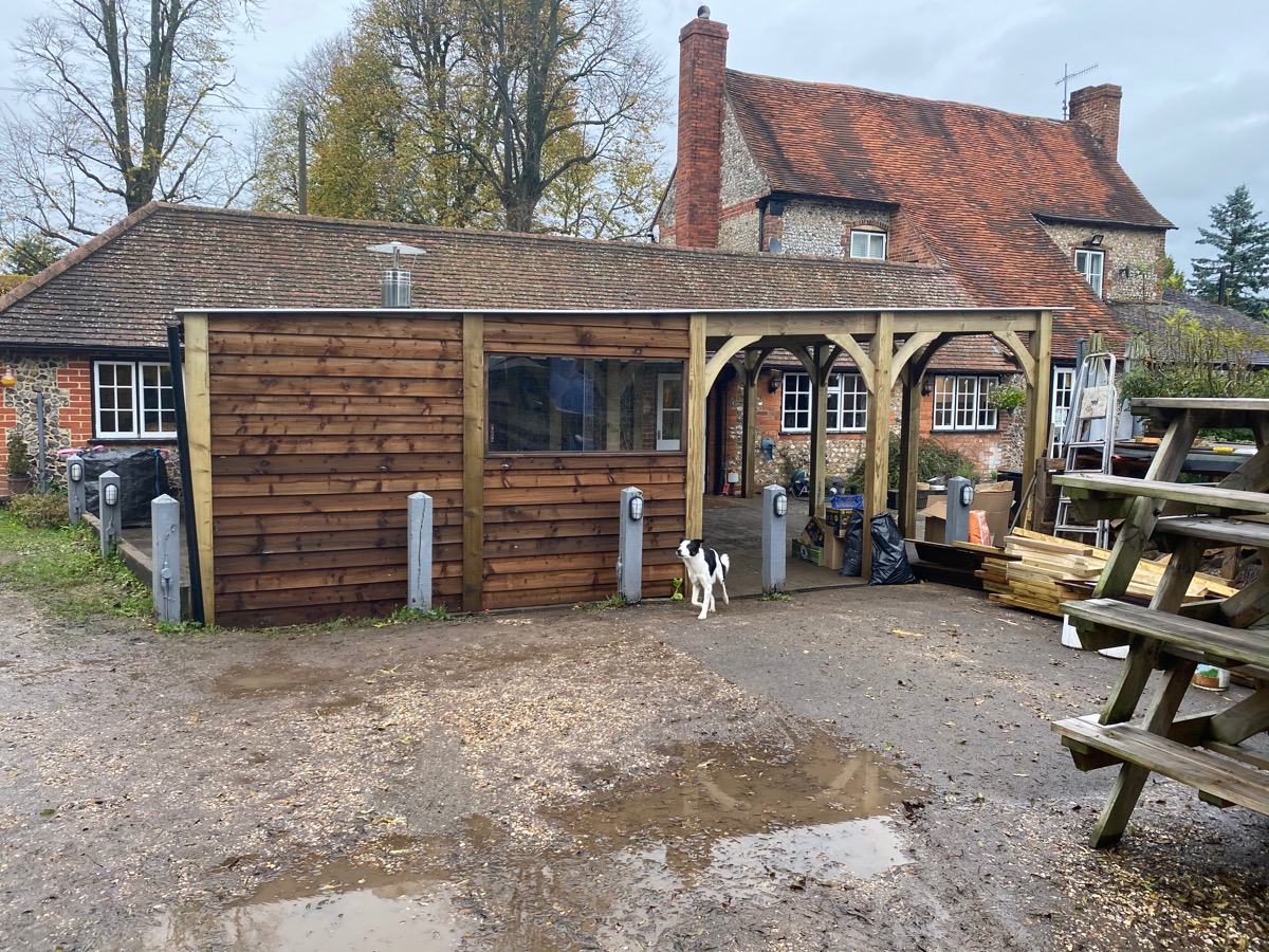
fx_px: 953
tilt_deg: -4.4
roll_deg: -0.6
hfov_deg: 67.3
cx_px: 634
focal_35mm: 26
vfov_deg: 53.1
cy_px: 476
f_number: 1.8
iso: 64
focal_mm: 4.25
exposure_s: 1/121
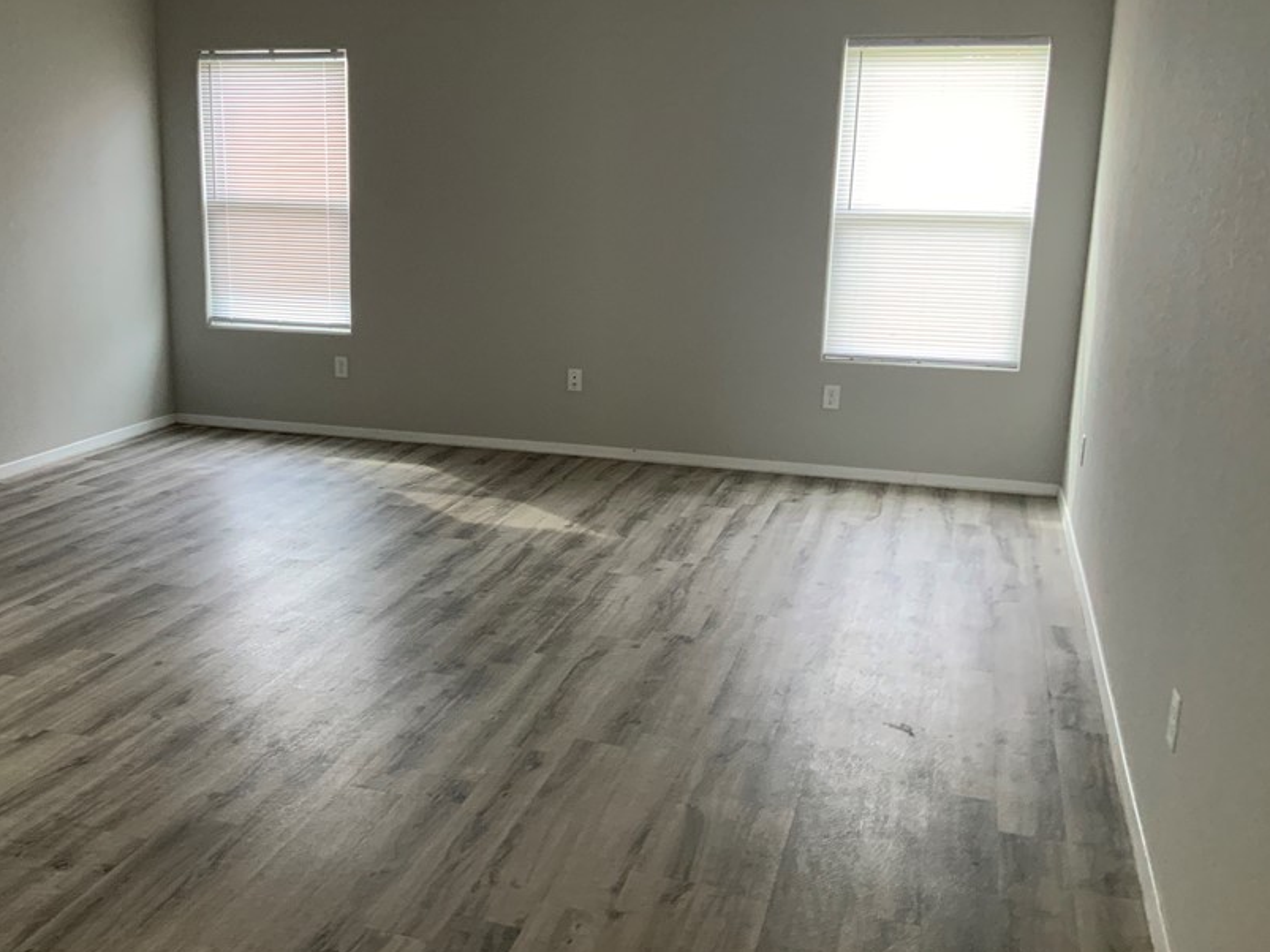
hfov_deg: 49.8
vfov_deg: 38.7
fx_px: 1357
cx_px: 501
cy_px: 467
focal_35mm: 37
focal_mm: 3
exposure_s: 1/60
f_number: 1.8
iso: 125
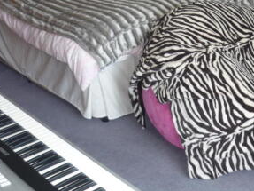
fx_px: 491
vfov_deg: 21.8
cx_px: 202
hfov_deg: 28.4
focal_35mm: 67
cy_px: 52
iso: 125
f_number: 2.8
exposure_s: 1/30
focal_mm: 5.5
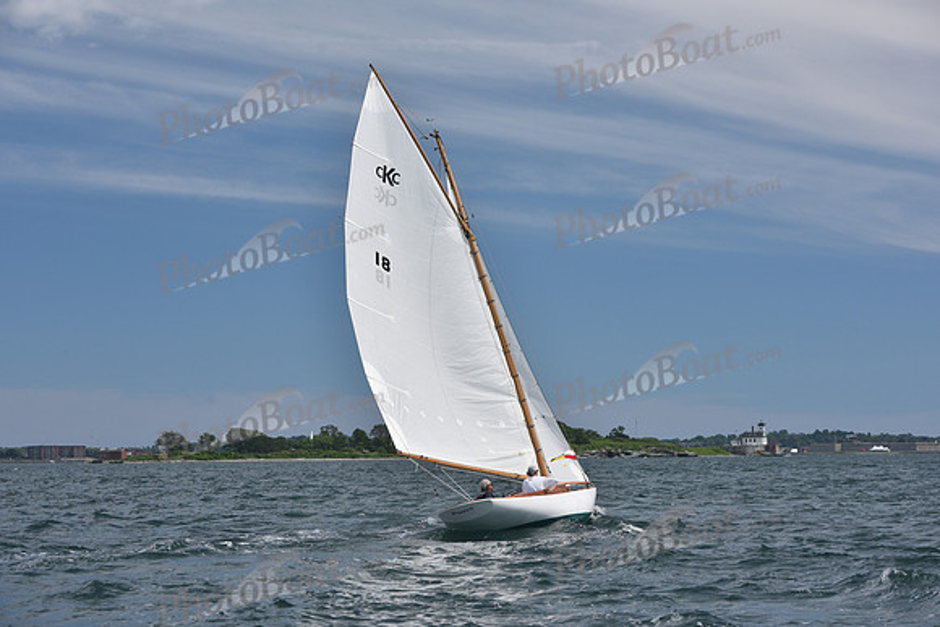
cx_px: 470
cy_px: 314
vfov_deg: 17.1
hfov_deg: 25.4
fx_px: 2089
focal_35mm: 80
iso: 320
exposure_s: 1/800
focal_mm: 80
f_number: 8
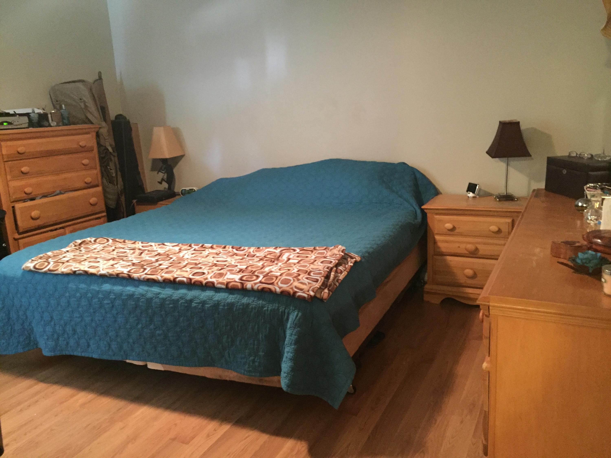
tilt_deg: -14.0
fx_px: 512
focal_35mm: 29
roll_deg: +1.1
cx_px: 306
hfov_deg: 61.7
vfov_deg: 48.2
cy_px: 229
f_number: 2.2
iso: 500
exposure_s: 1/15
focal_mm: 4.15
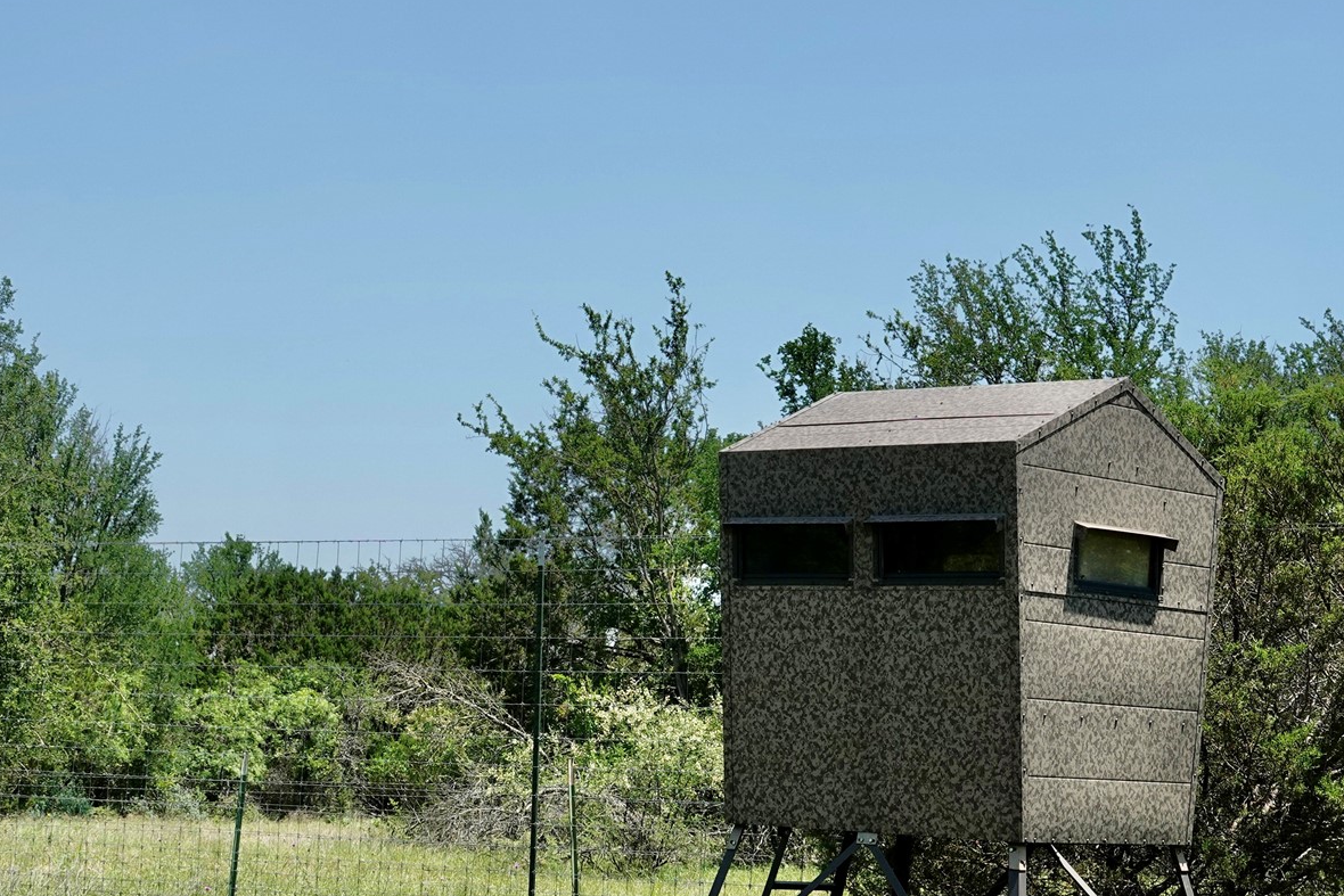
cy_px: 626
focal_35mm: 81
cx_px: 740
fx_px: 3024
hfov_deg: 25.0
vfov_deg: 16.8
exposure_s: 1/640
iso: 100
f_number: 4
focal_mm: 16.31
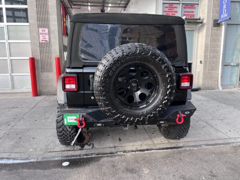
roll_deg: +2.1
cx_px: 120
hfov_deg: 67.3
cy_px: 90
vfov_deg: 53.1
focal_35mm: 26
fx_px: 180
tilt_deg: -9.2
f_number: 1.5
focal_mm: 5.7
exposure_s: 1/121
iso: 40
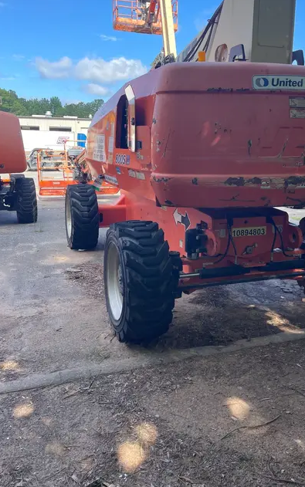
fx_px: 425
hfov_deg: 39.4
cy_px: 216
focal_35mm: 32
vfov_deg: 59.5
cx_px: 174
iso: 32
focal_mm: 4.2
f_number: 1.6
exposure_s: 1/593
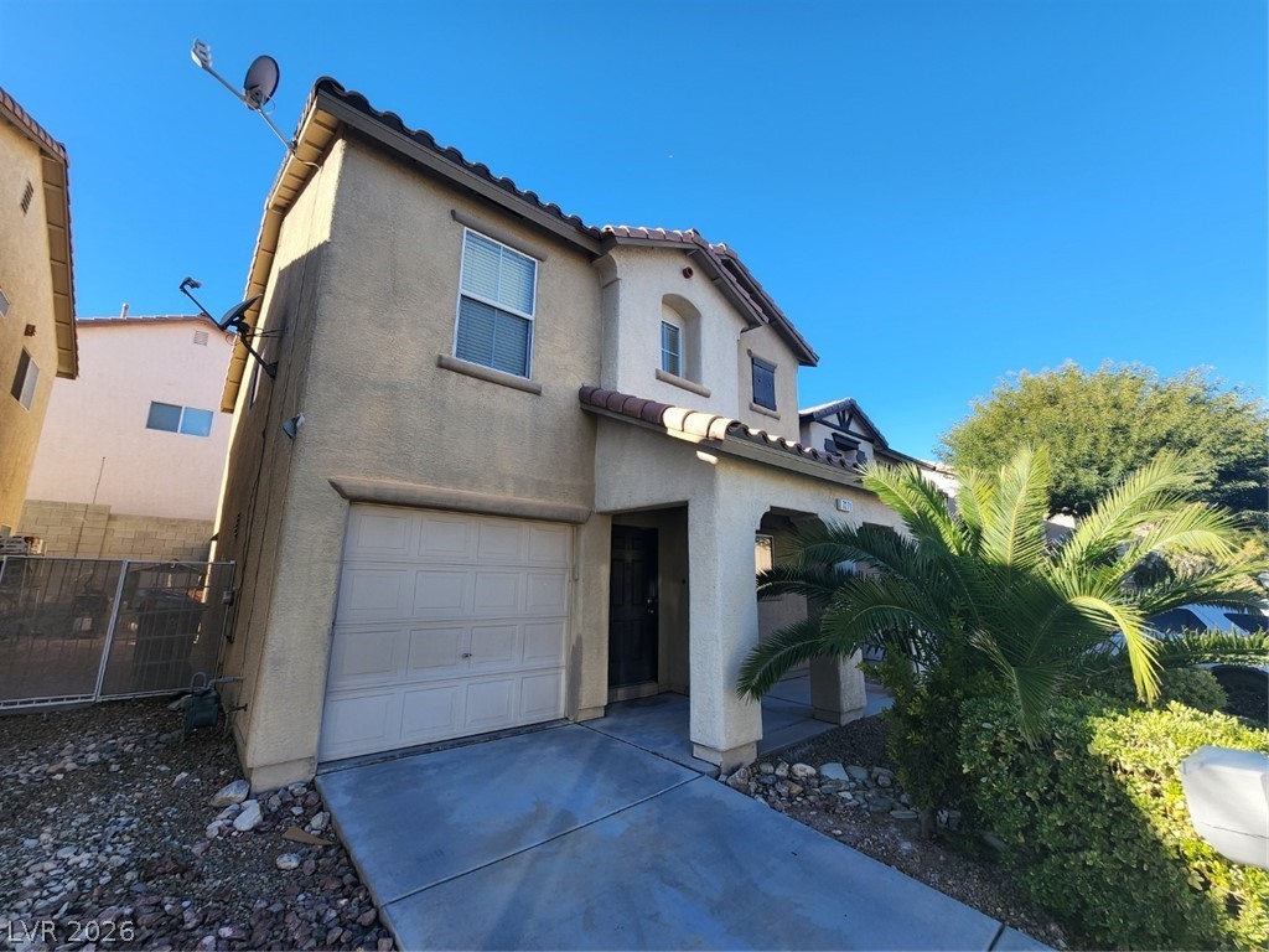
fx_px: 477
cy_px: 476
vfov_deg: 89.9
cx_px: 634
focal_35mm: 13
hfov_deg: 106.2
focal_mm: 2.2
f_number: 2.2
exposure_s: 1/607
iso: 50
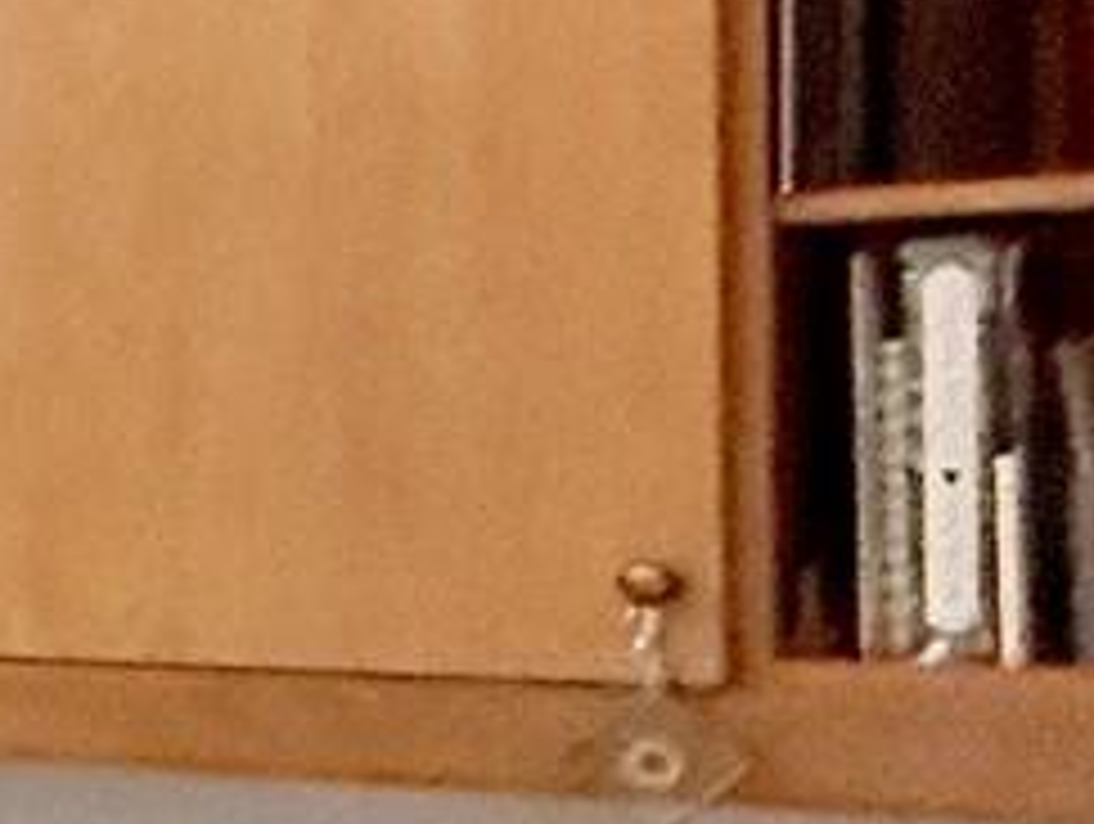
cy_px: 468
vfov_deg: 16.1
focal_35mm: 92
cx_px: -2035
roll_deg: +1.5
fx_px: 2912
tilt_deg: +0.4
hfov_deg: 12.1
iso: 500
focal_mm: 2.22
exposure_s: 1/120
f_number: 2.2
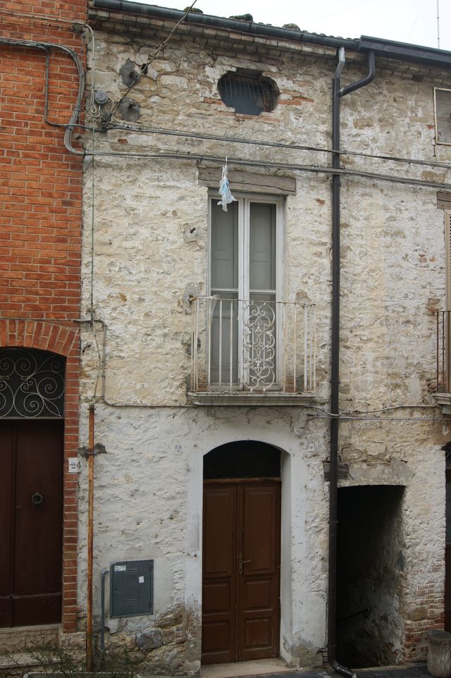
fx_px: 677
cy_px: 339
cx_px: 226
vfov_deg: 53.2
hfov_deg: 36.8
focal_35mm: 36
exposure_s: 1/80
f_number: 8
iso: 100
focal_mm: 24
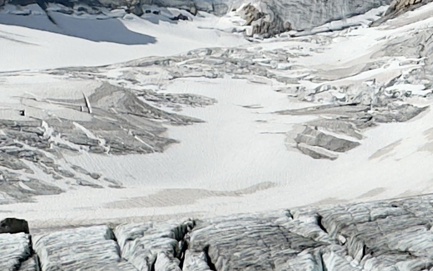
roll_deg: -2.3
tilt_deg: +16.7
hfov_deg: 23.5
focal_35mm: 86
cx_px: 389
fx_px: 1015
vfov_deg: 14.5
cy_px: -85
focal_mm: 2.22
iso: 50
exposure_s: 1/7813
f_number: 2.2
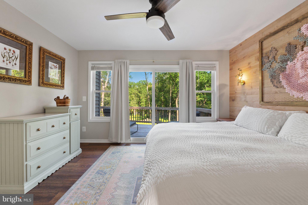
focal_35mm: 15
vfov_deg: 77.3
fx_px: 128
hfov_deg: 100.4
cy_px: 102
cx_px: 154
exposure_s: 1/5
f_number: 8
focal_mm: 10
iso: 400
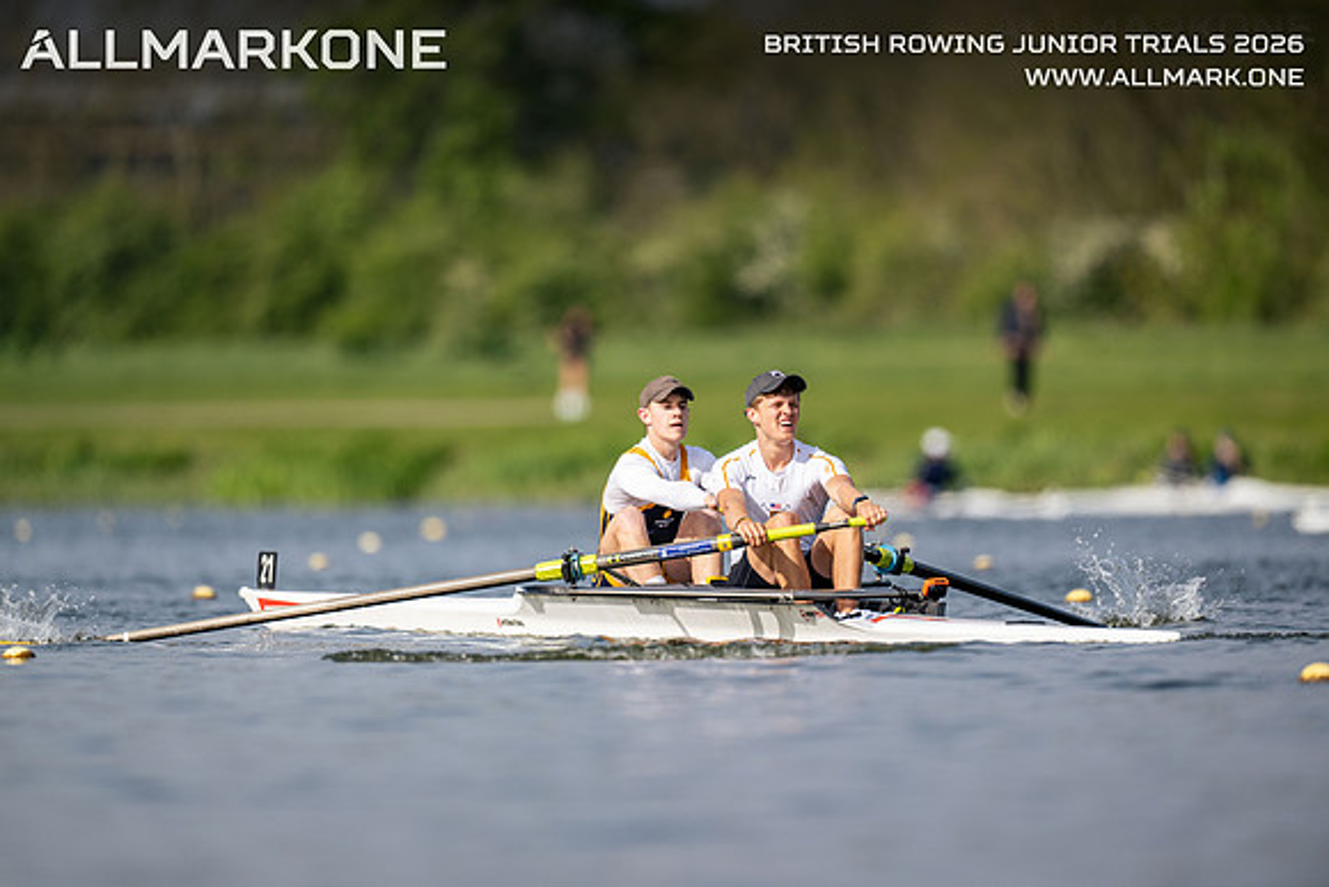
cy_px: 444
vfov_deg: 2.3
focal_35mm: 600
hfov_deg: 3.4
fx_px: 22154
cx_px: 664
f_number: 4
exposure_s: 1/2500
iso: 220
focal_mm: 600
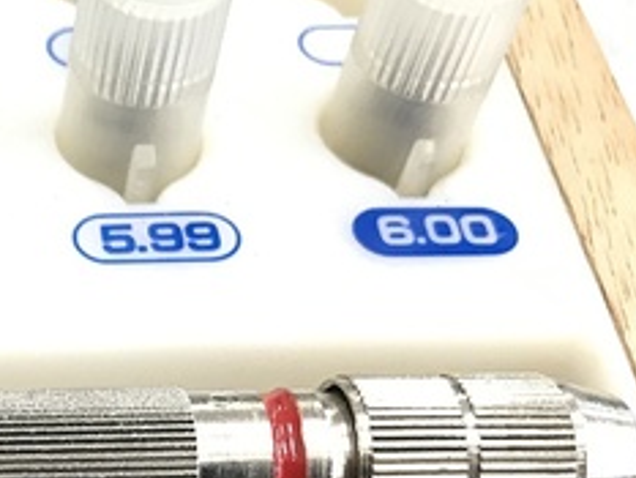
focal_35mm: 77
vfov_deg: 18.7
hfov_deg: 23.5
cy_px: 475
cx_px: -96
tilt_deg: -55.9
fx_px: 1415
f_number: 1.8
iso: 40
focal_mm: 3.99
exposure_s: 1/17
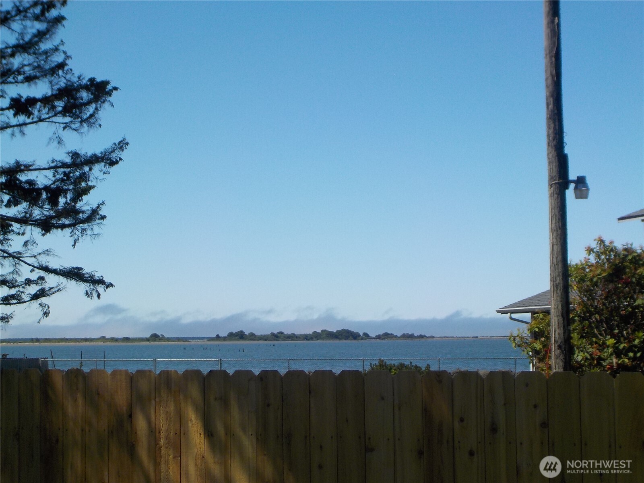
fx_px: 1321
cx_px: 322
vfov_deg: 20.7
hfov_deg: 27.4
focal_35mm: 71
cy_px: 242
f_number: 5.3
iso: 125
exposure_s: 1/1000
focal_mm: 9.7
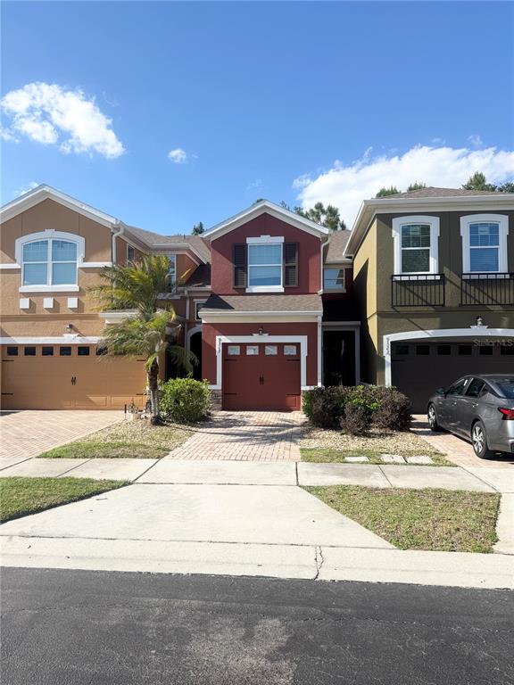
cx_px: 257
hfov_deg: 56.8
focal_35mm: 24
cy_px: 342
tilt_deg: +1.9
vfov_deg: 71.6
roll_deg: +0.7
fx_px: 475
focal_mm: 6.76
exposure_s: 1/4608
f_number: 1.78
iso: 80
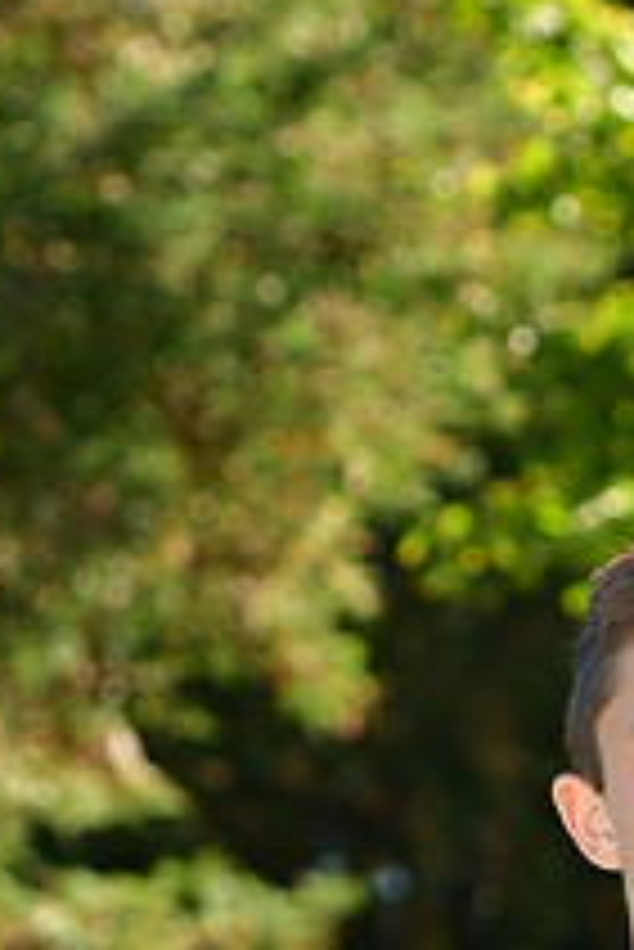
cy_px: 1175
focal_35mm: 413
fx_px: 10891
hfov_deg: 3.3
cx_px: 659
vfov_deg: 5.0
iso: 400
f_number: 4.5
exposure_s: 1/800
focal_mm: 100
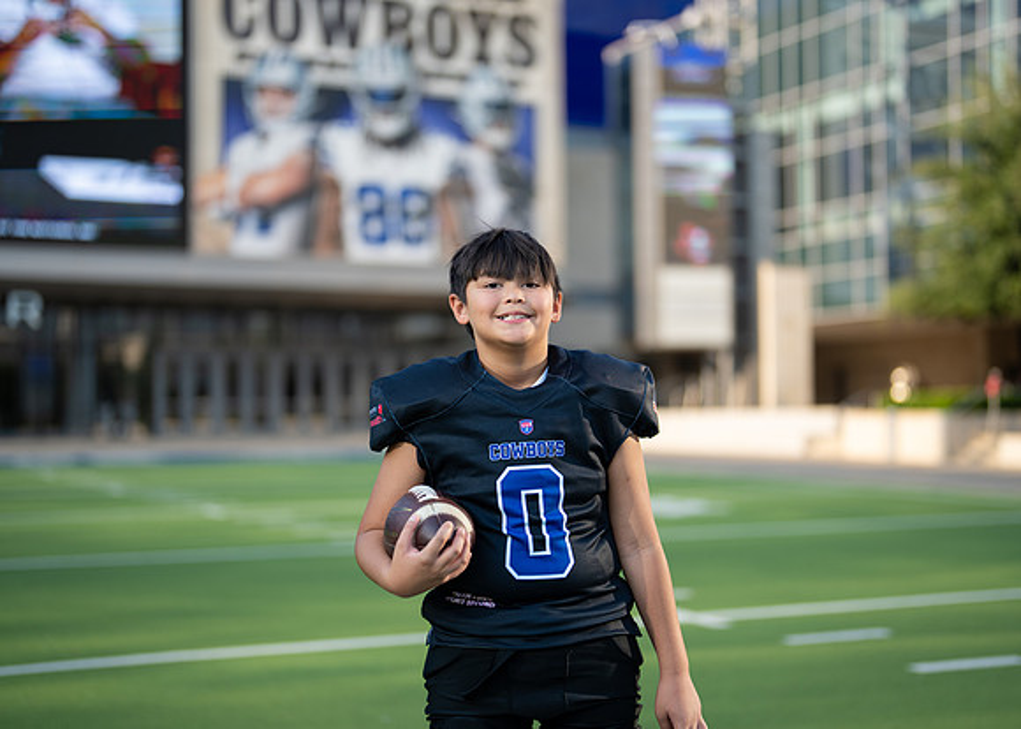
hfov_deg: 34.7
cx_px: 521
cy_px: 366
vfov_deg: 25.1
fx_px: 1635
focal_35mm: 56
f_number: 1.2
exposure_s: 1/3200
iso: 100
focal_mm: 50
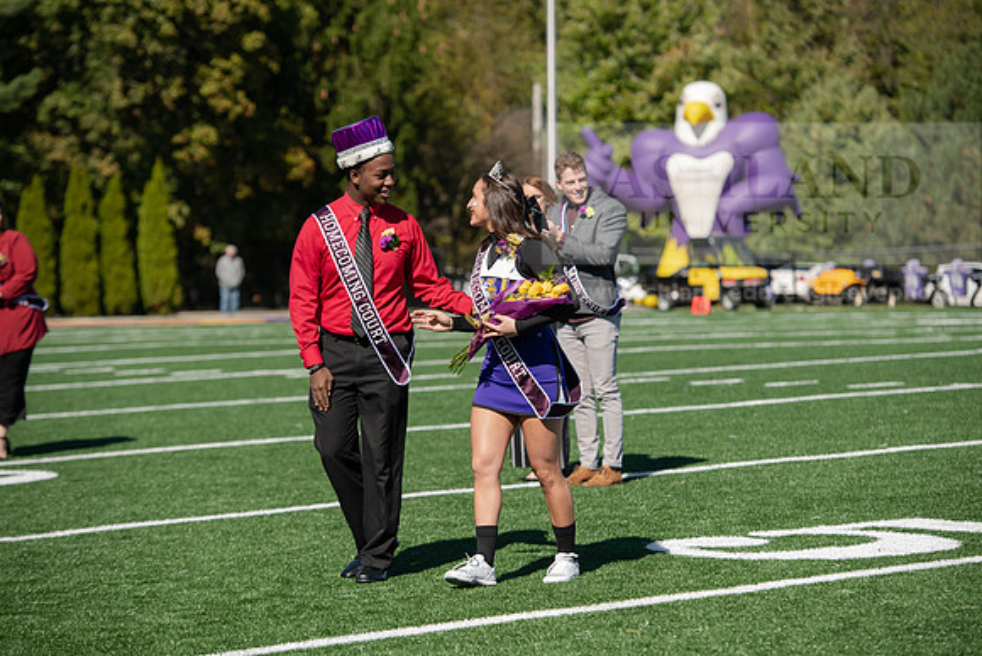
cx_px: 491
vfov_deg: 11.0
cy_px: 328
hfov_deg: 16.4
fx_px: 3410
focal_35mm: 125
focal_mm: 125
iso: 200
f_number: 4
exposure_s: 1/1600
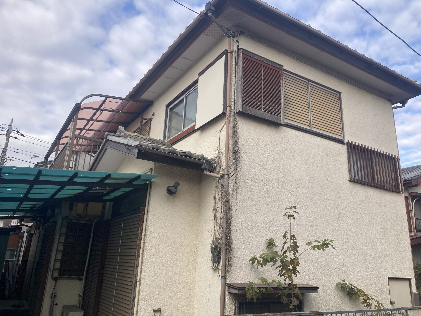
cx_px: 210
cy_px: 158
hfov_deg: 63.4
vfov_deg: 49.7
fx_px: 341
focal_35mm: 28
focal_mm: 3.99
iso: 20
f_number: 1.8
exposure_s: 1/917
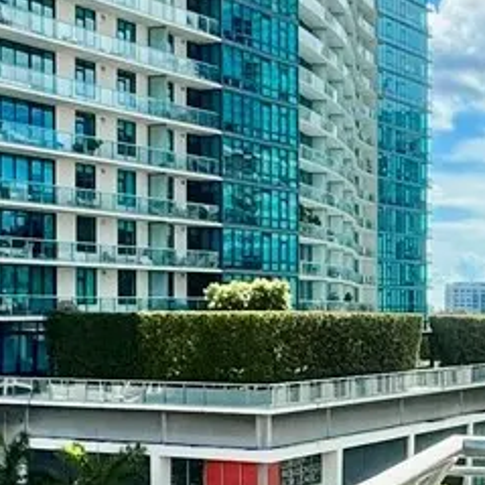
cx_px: 418
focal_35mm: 83
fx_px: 1316
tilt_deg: -1.7
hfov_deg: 20.5
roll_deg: -0.4
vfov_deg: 20.8
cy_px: 339
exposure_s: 1/1567
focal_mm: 2.22
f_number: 2.2
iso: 50
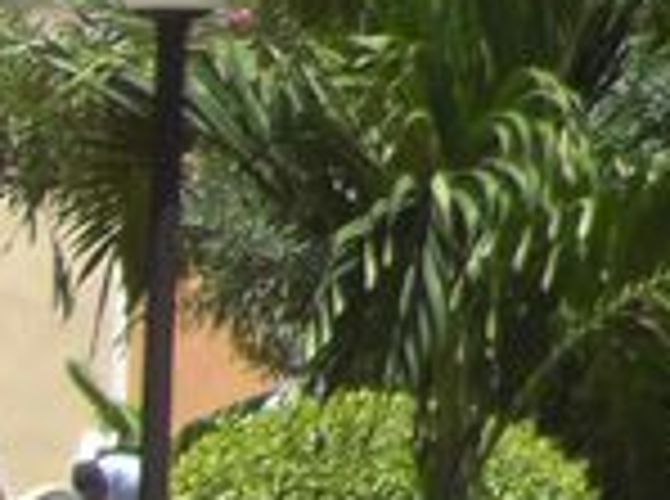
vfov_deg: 5.5
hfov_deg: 6.6
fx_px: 5059
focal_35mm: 262
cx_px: 2284
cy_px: -568
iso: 64
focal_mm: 6.2
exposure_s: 1/1000
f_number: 2.7
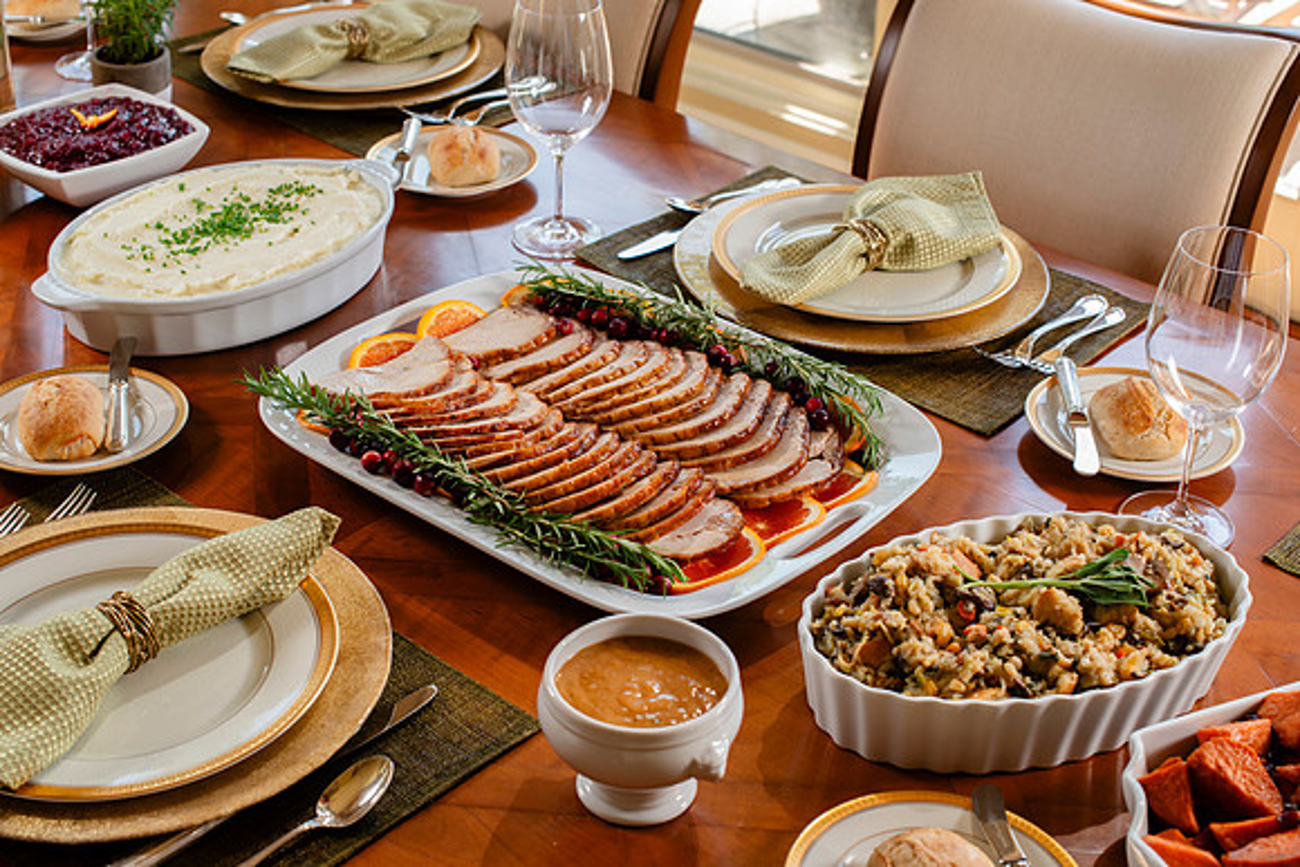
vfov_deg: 27.0
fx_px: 1806
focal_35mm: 50
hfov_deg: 39.6
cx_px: 650
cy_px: 434
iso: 250
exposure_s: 1/60
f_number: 7.1
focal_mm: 50
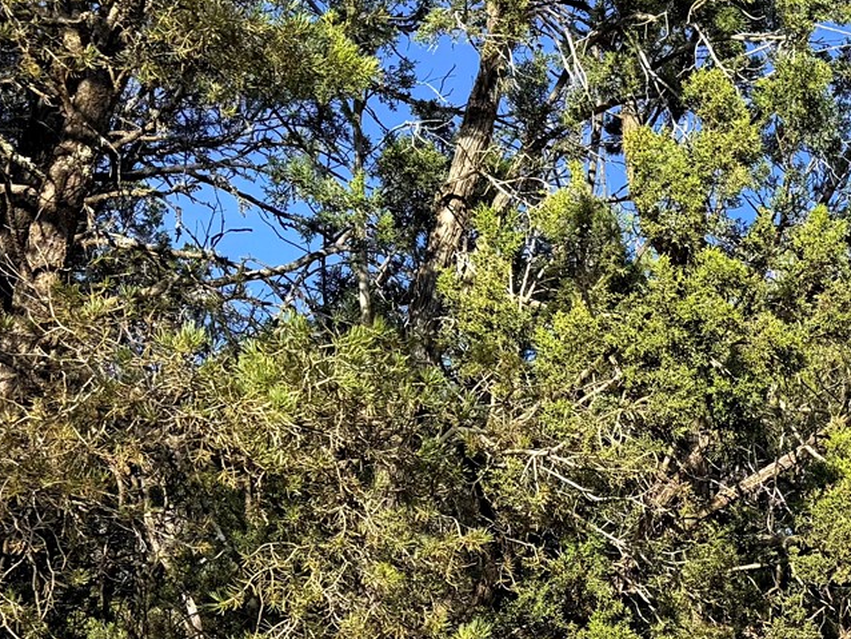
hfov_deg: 22.9
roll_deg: +2.6
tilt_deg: +12.8
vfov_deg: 18.5
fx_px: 1894
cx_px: 1070
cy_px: 686
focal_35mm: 77
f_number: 1.78
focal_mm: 6.76
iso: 80
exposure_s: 1/1949
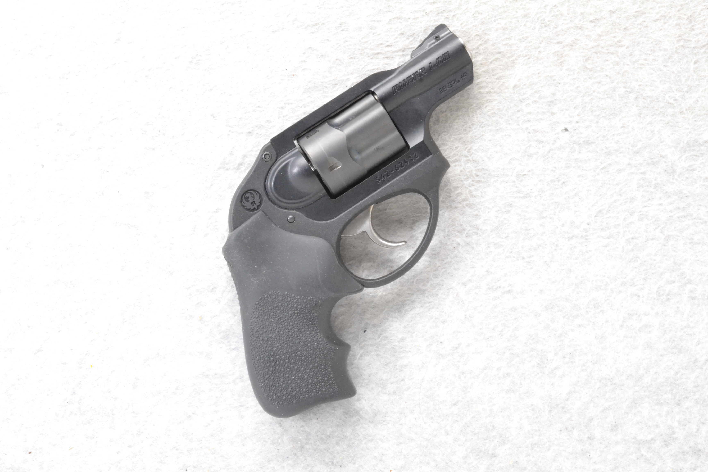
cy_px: 236
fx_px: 1327
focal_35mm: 68
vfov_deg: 20.2
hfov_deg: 29.9
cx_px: 354
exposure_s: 1/60
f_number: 20
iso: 3200
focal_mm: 45
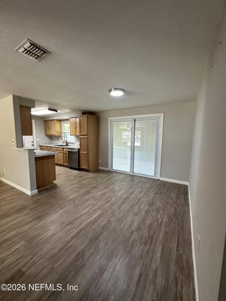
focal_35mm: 14
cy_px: 150
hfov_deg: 85.7
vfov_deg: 102.1
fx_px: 122
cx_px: 113
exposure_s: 1/120
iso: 200
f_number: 2.2
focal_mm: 2.22
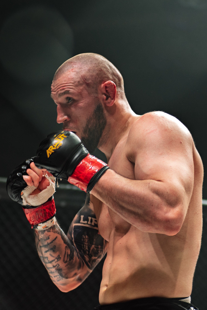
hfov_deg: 11.4
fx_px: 1036
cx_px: 112
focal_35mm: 120
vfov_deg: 17.0
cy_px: 155
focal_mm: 80
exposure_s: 1/320
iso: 640
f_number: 4
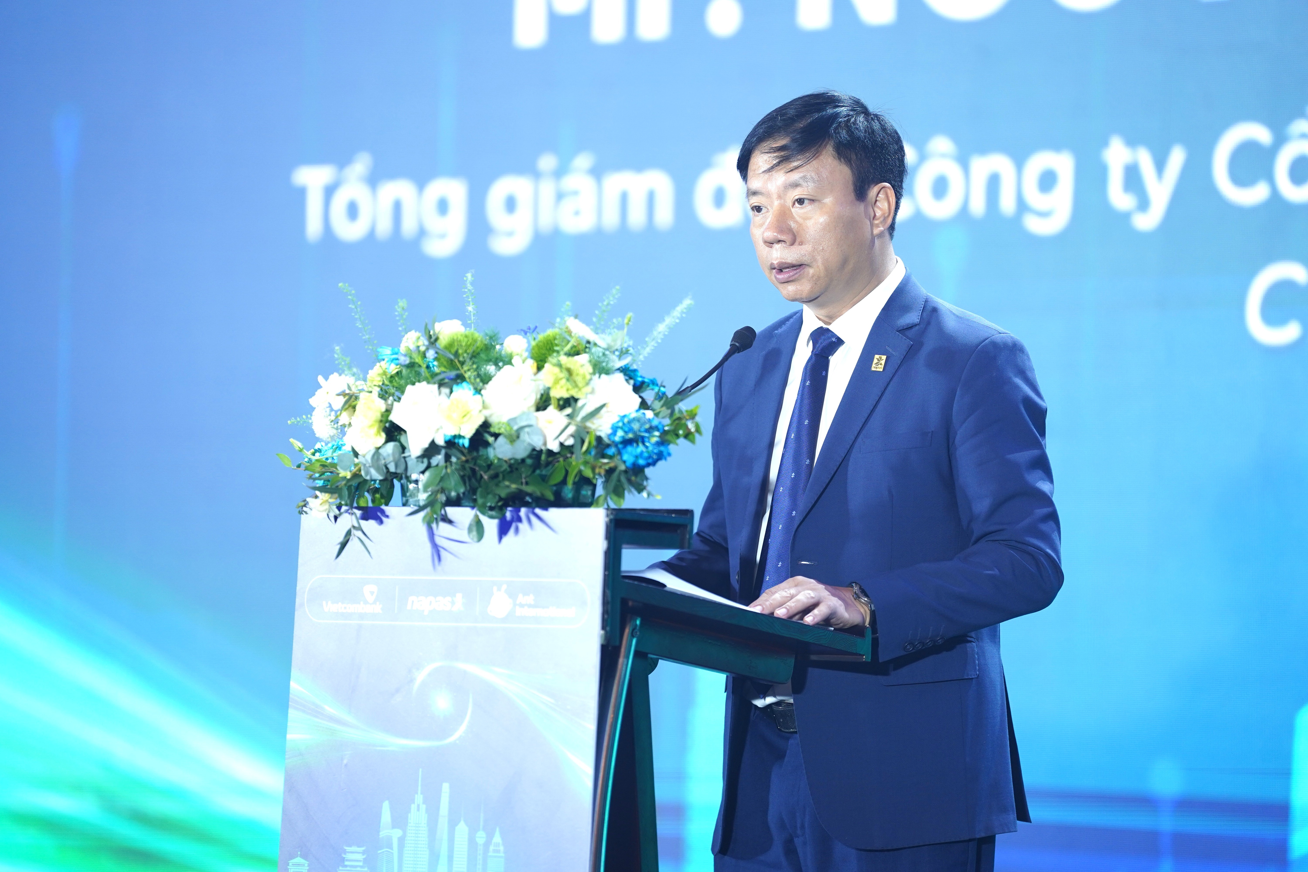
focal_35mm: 200
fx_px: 7266
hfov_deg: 10.3
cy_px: 436
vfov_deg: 6.9
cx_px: 654
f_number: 2.8
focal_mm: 200
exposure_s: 1/250
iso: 640
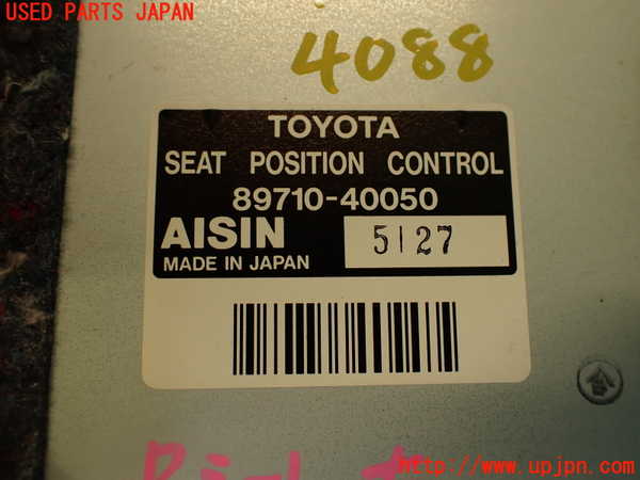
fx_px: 555
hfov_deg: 60.0
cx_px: 320
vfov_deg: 46.8
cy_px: 240
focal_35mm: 30
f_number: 2.3
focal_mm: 5.4
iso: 125
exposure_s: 1/60
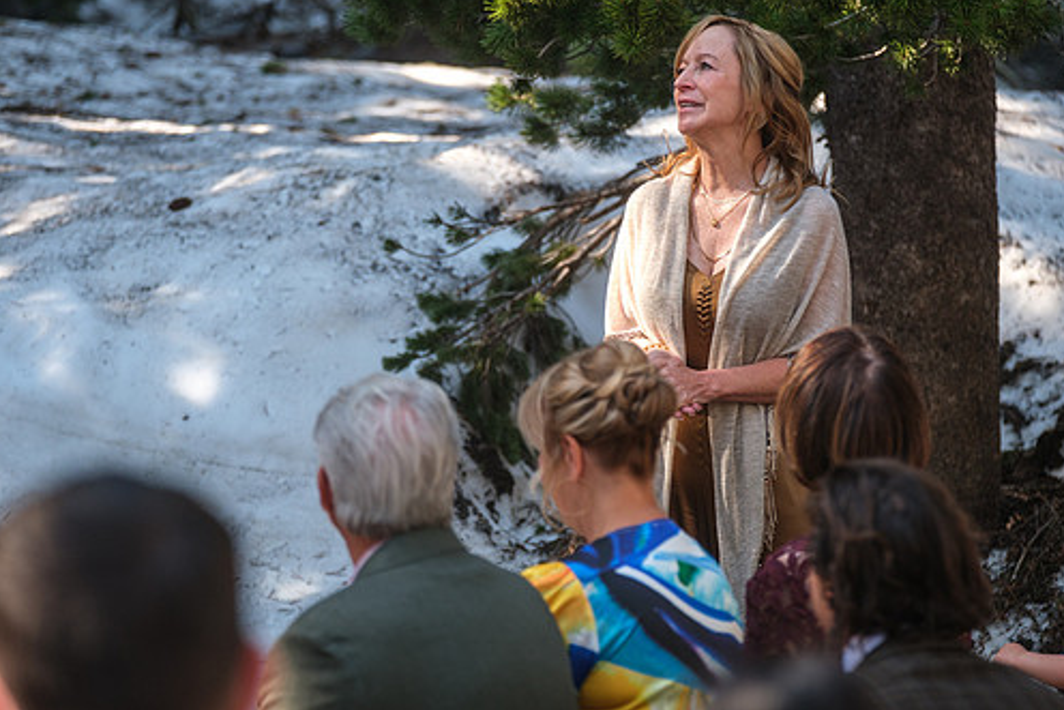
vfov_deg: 5.8
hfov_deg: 8.7
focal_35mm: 236
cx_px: 616
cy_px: 304
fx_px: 6977
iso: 400
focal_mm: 134.4
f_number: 3.2
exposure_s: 1/420
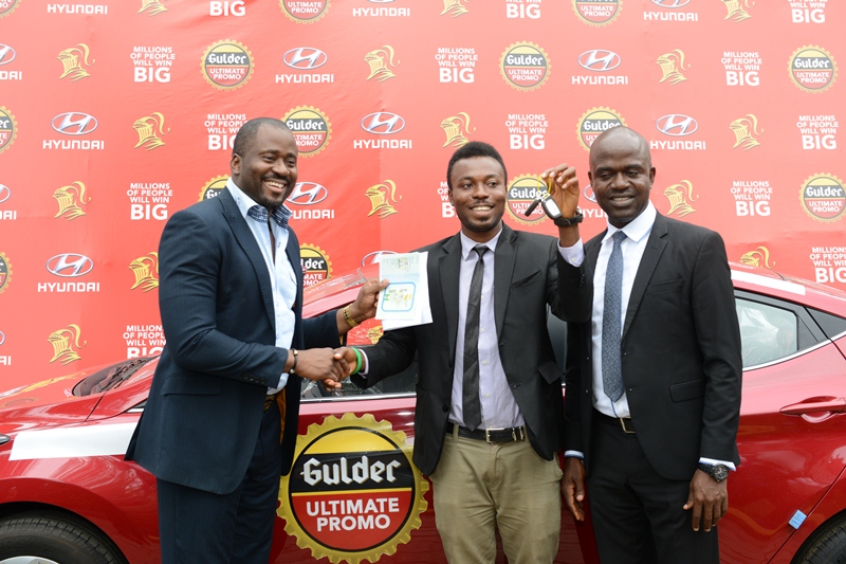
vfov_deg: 28.1
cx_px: 423
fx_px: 1128
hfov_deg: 41.1
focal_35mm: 48
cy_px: 282
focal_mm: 48
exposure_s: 1/100
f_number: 7.1
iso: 500
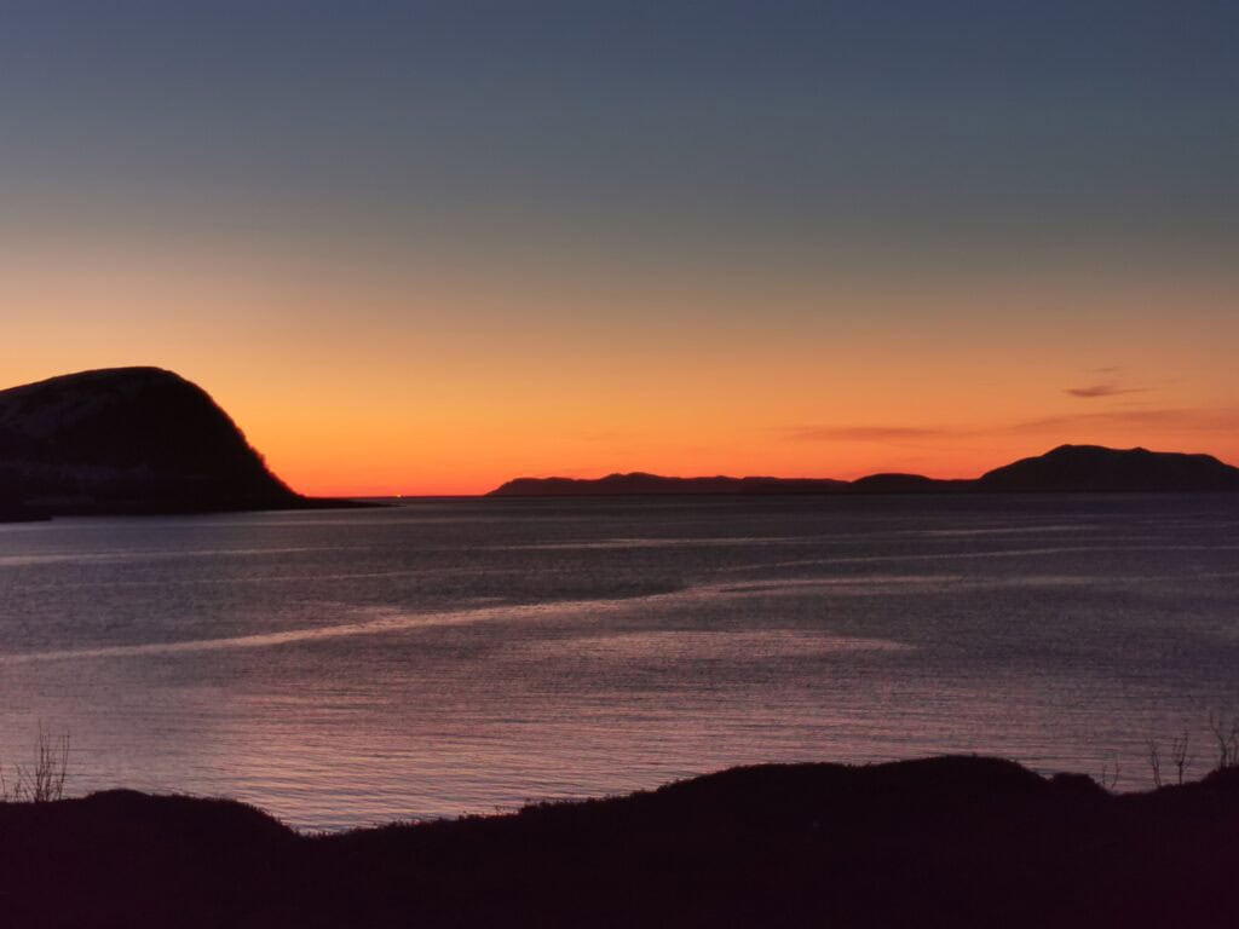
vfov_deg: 23.3
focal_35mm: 63
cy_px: 464
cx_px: 620
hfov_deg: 30.7
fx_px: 2255
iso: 100
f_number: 1.6
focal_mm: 5.6
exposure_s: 1/60
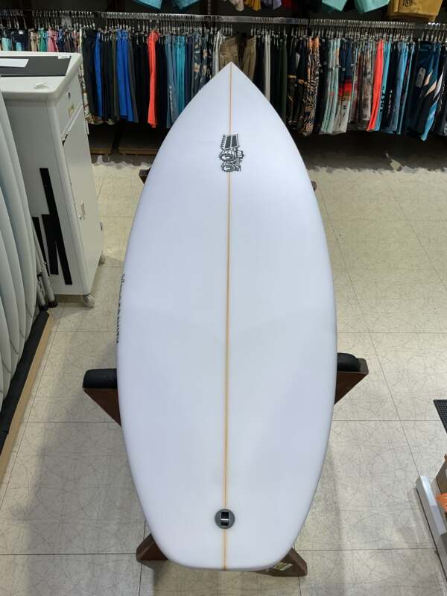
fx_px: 499
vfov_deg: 61.7
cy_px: 298
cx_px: 224
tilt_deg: -41.4
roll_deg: -1.2
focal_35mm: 29
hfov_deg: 48.2
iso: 20
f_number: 1.8
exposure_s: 1/120
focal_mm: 3
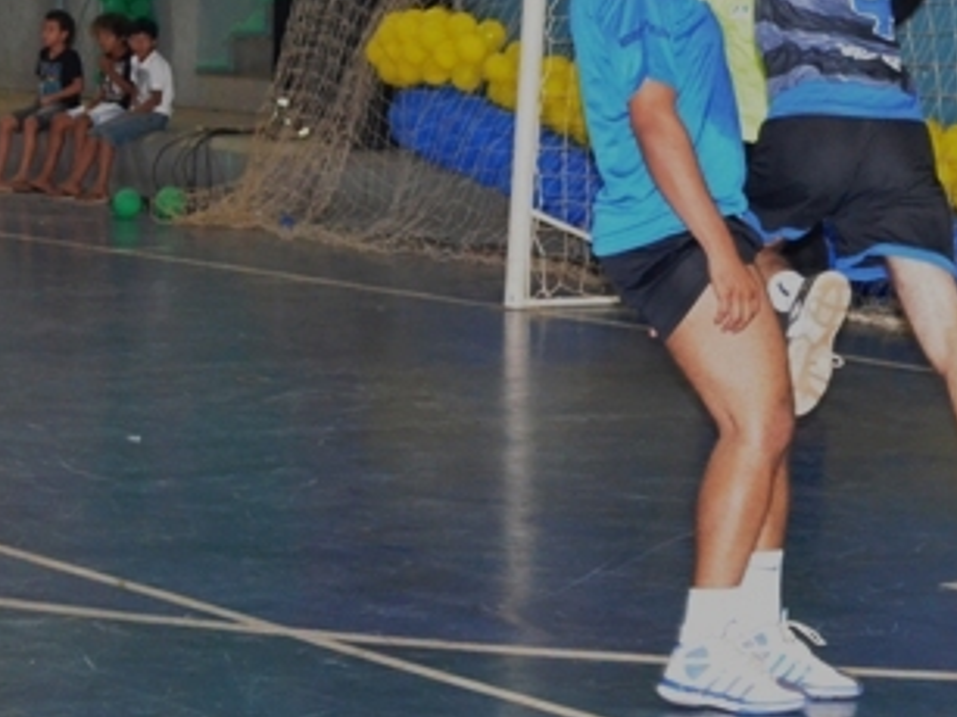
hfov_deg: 14.3
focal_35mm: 138
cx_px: 667
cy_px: 94
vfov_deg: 10.7
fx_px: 3814
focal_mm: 46
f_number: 5.3
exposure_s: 1/200
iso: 6400
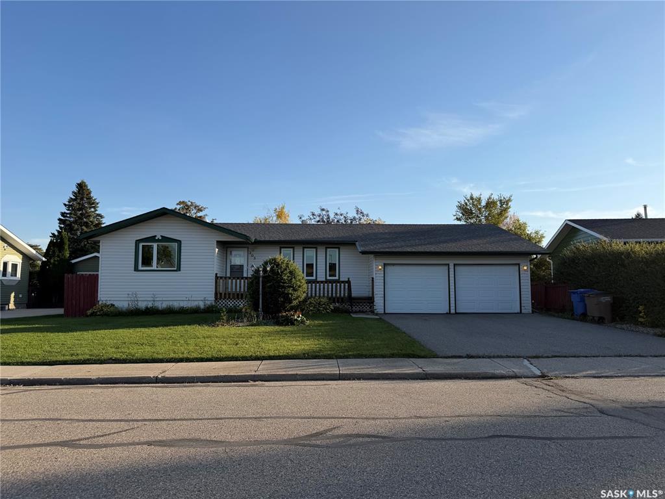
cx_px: 332
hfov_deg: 71.6
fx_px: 461
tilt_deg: +4.9
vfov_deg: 56.8
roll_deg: +0.0
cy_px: 250
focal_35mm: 24
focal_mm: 6.76
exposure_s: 1/3425
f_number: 1.78
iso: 80
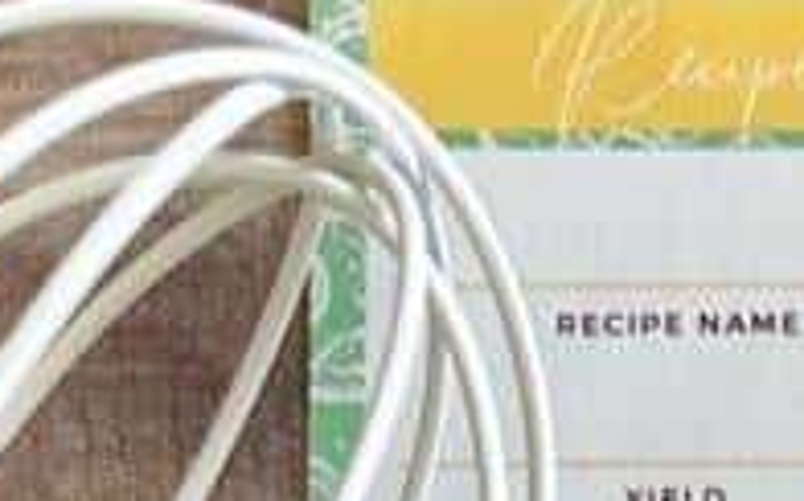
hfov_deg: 14.5
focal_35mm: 133
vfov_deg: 7.8
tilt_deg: -87.5
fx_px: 2911
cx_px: 1251
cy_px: 1766
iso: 320
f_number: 1.78
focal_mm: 6.86
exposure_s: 1/60
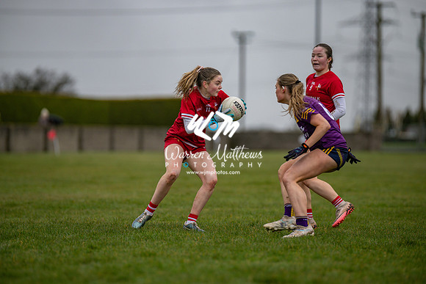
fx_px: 3196
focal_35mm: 270
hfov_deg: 7.6
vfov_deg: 5.1
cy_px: 142
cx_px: 213
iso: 280
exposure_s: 1/1000
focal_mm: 270
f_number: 2.8
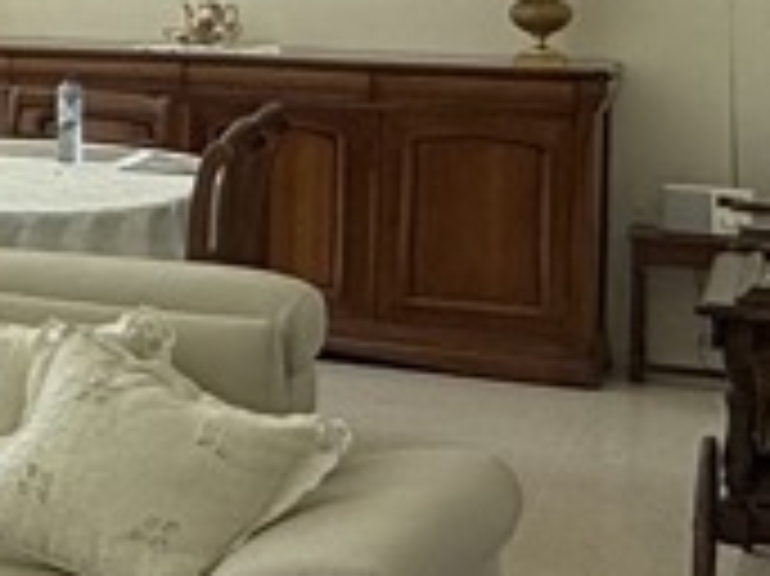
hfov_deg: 14.1
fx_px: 2490
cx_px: -880
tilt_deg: -1.8
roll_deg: -0.8
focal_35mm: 112
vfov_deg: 13.0
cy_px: -32
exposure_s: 1/333
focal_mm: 2.22
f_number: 2.2
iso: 50
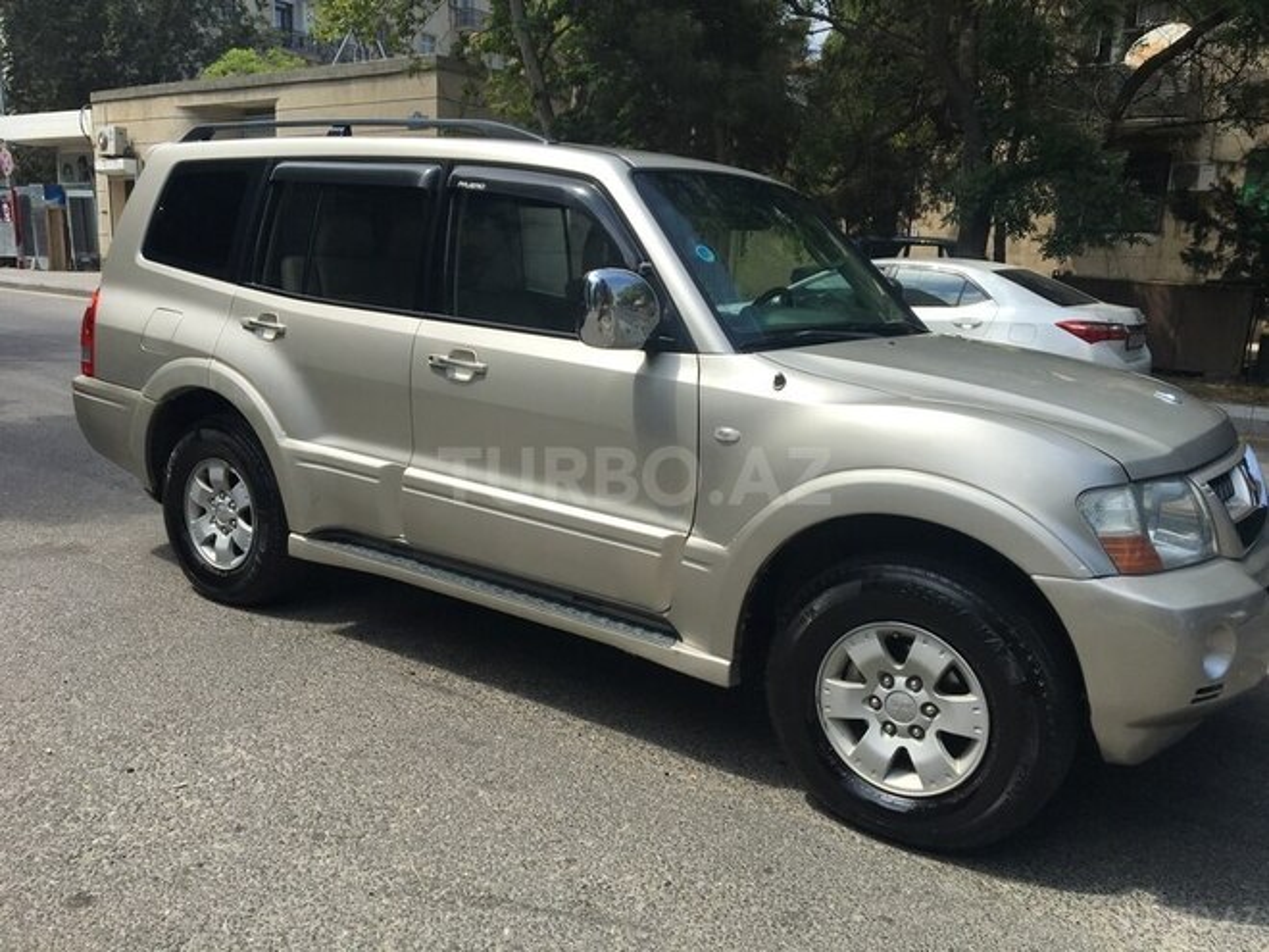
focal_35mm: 29
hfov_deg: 61.7
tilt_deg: -10.9
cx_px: 634
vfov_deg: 48.2
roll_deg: -2.8
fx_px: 1063
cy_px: 476
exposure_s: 1/1399
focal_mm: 4.15
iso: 25
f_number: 2.2
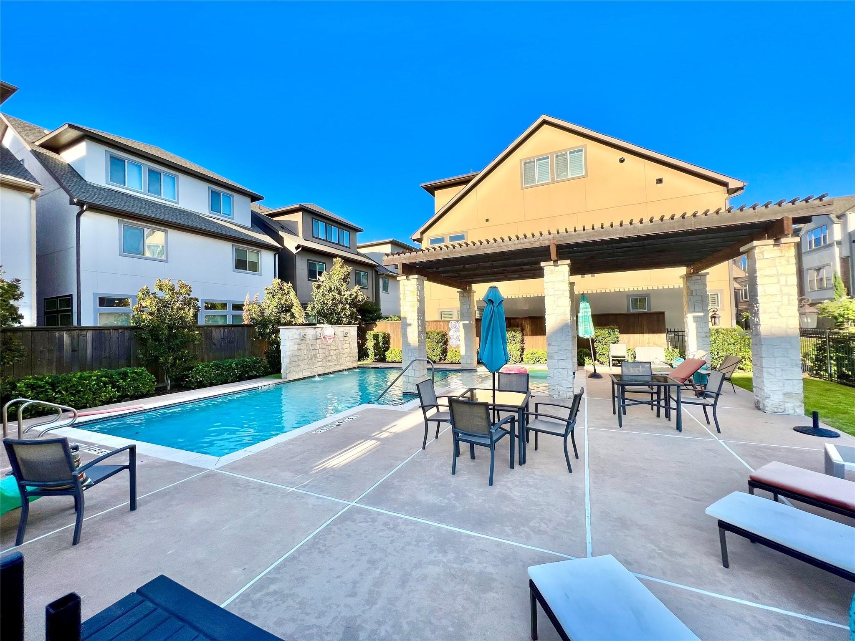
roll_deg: +1.8
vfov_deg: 89.9
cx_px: 428
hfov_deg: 106.2
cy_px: 320
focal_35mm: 13
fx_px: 321
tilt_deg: +0.2
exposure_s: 1/896
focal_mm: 1.57
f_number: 1.8
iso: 32
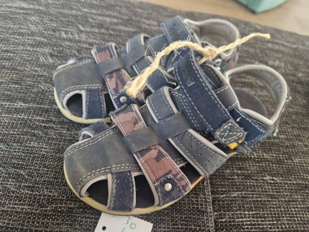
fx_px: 205
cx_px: 154
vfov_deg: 58.9
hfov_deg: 73.9
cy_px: 116
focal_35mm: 23
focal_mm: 5.4
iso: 800
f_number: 1.8
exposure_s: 1/100
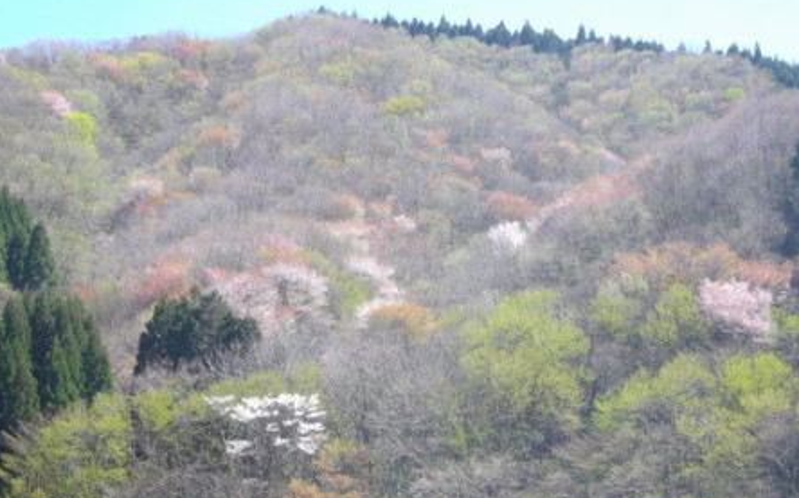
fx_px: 2155
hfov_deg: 21.0
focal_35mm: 99
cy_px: 250
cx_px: 400
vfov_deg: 13.2
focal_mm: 16.5
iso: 100
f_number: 5.4
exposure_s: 1/125
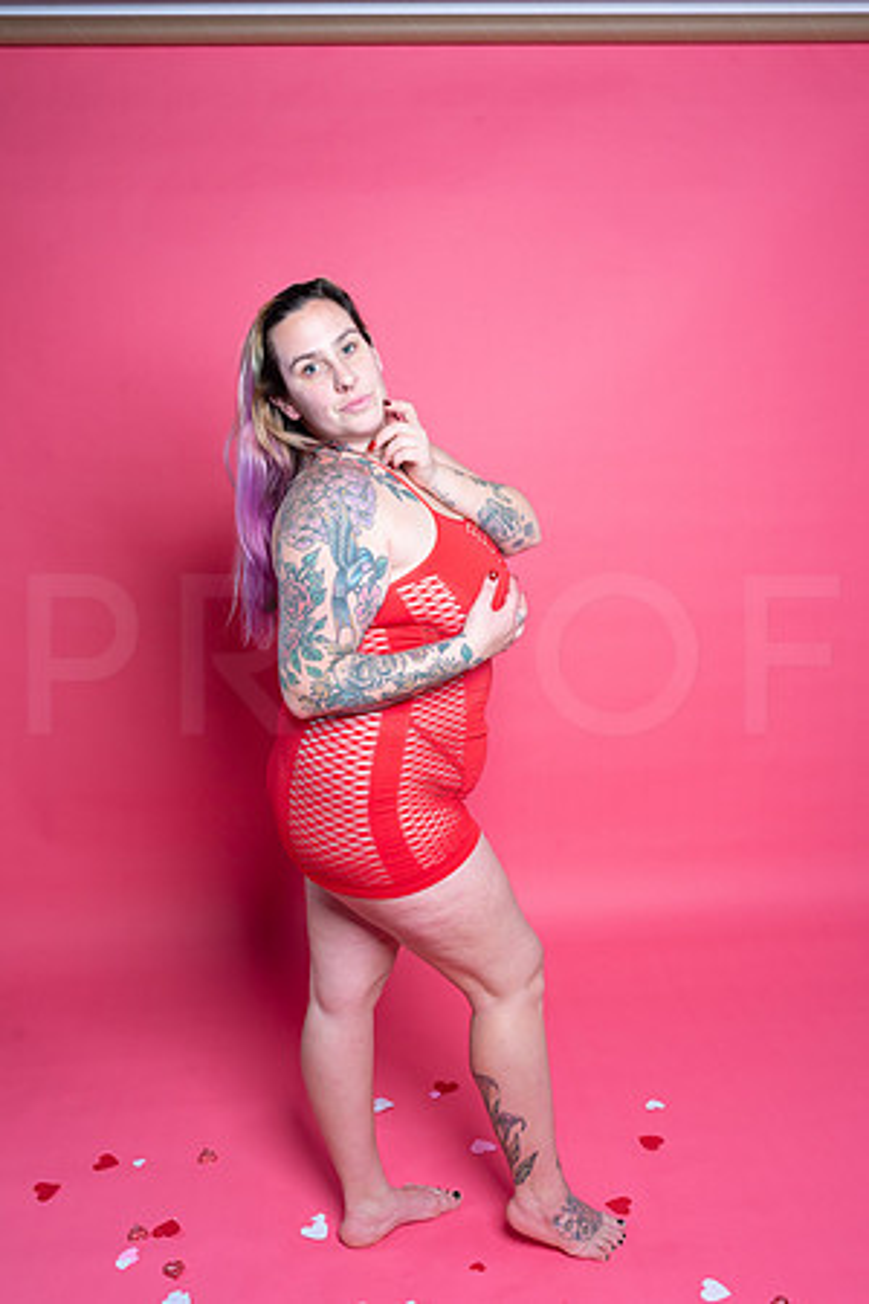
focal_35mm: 35
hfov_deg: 37.9
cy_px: 652
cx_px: 434
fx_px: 1267
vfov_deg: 54.4
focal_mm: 35
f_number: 9
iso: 250
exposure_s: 1/160
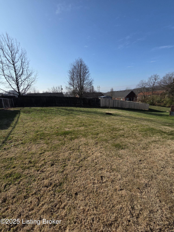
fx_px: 87
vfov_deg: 106.2
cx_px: 87
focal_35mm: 13
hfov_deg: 89.9
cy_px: 116
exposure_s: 1/2470
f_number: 2.2
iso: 50
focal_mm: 2.2
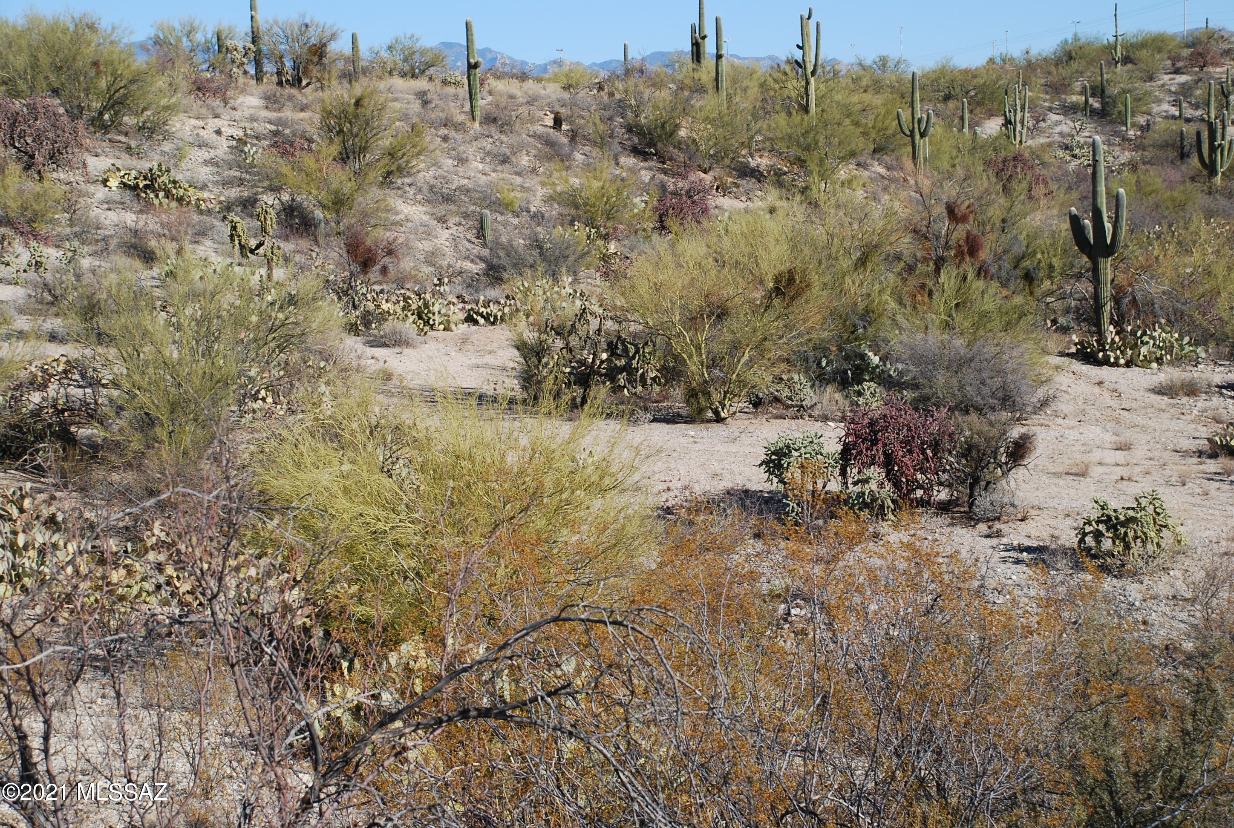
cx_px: 617
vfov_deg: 19.0
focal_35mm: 72
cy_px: 414
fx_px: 2473
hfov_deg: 28.0
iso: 100
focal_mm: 48
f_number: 8
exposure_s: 1/250
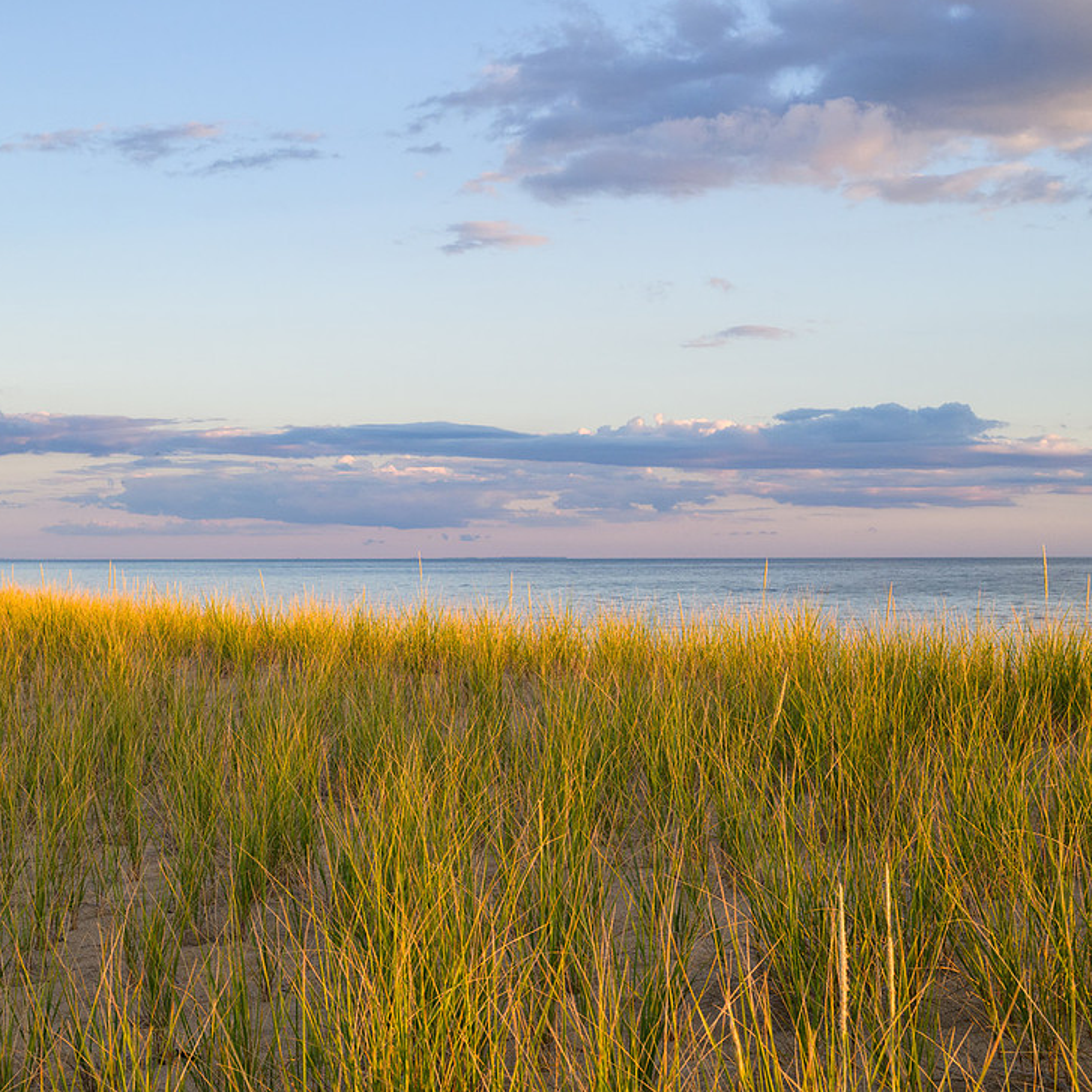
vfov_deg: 31.6
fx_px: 1927
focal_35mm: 54
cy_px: 544
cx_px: 383
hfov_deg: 31.4
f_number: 13
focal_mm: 42
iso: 640
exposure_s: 1/100
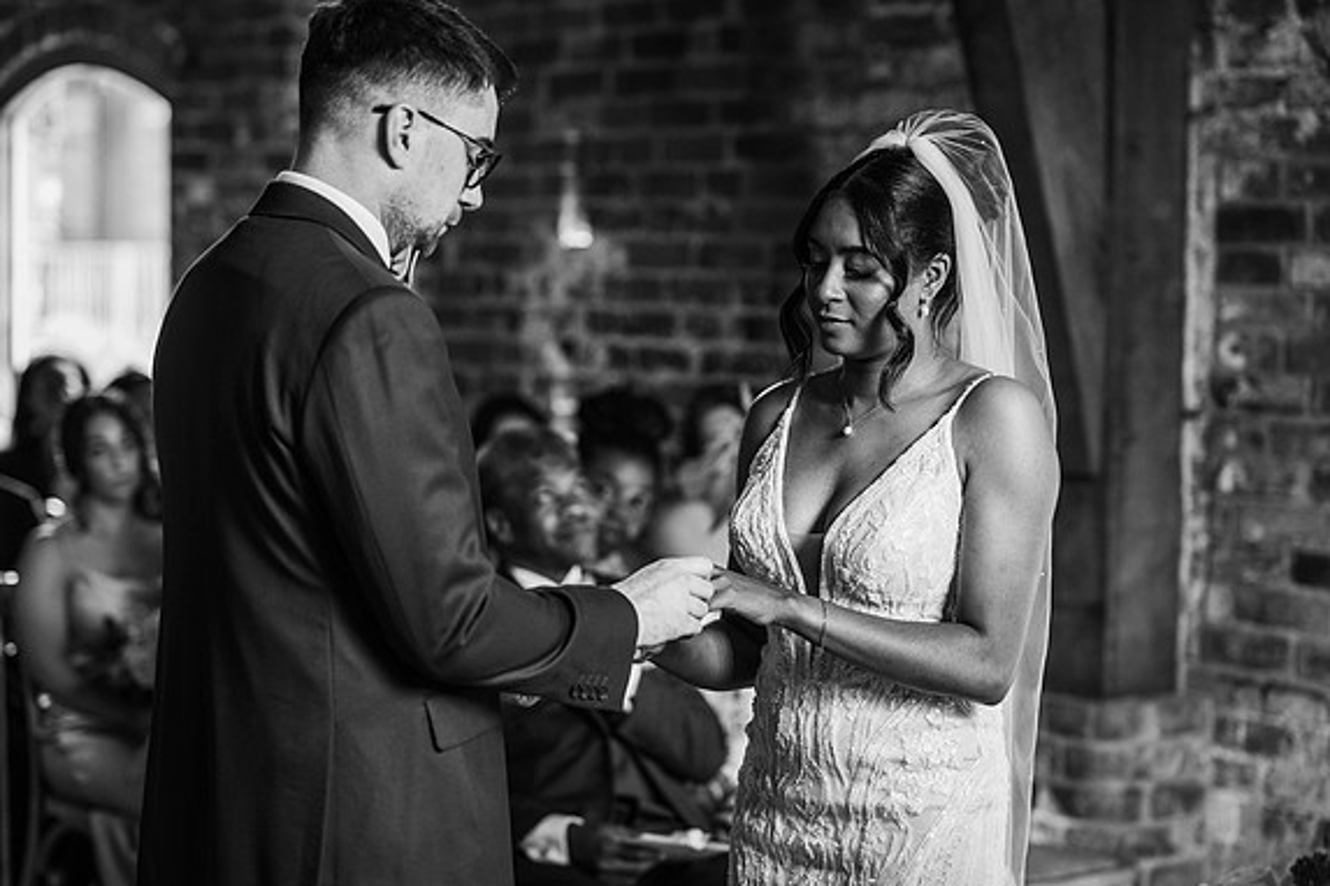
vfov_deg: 15.9
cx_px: 668
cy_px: 441
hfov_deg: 23.6
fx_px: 3177
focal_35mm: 86
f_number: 2.5
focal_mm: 85
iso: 1000
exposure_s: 1/200
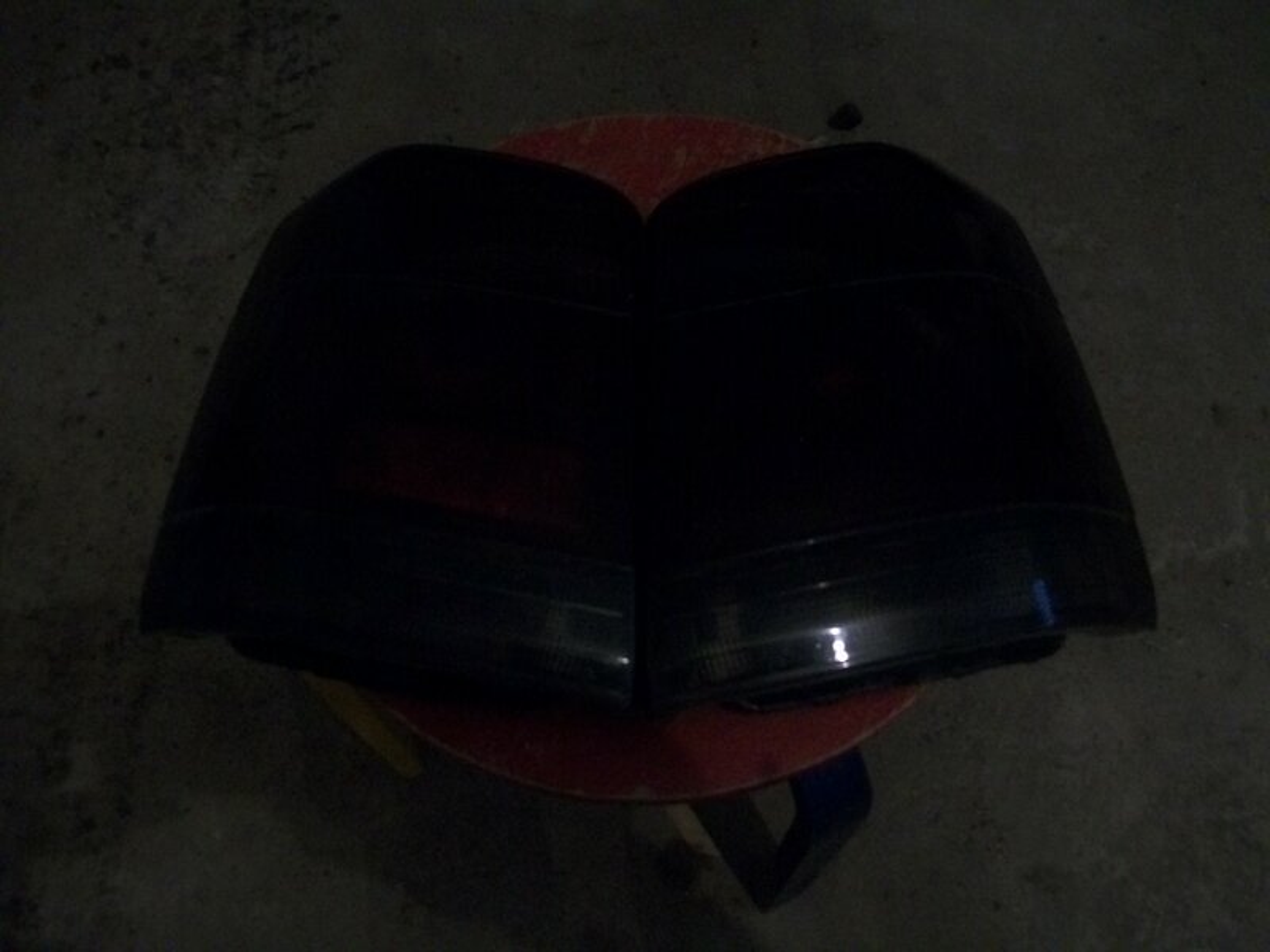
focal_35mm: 36
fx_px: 1321
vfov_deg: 39.7
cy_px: 476
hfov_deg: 51.4
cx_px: 635
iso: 240
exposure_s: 1/10
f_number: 2.7
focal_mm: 6
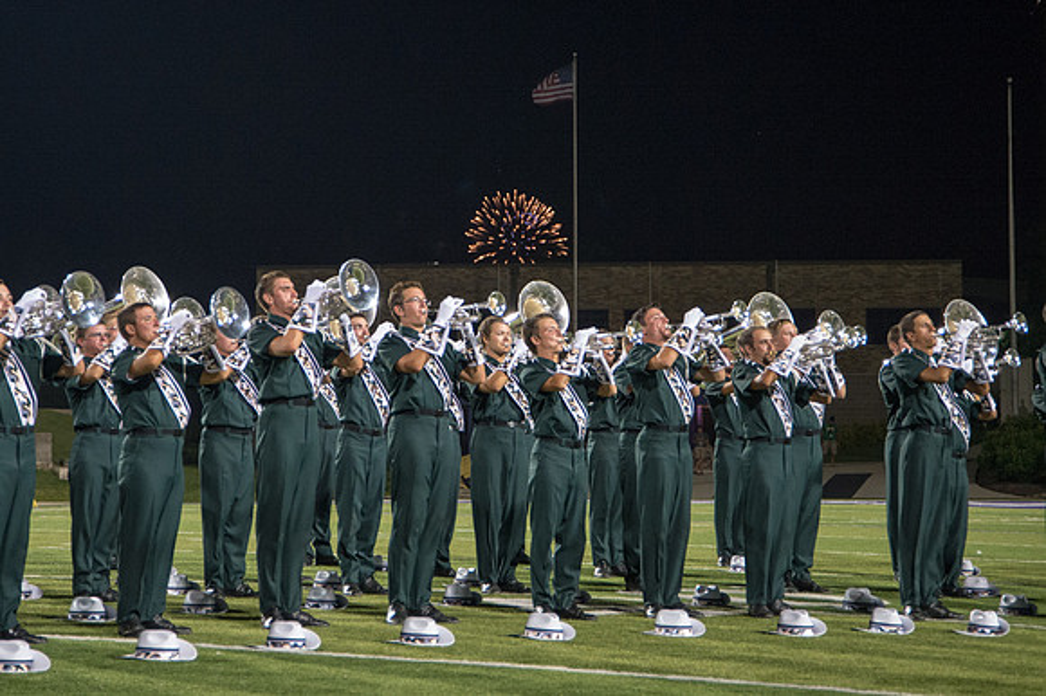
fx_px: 2788
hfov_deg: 21.2
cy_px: 252
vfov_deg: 14.2
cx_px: 497
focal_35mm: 96
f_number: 5.3
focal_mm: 75
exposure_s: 1/160
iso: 5000
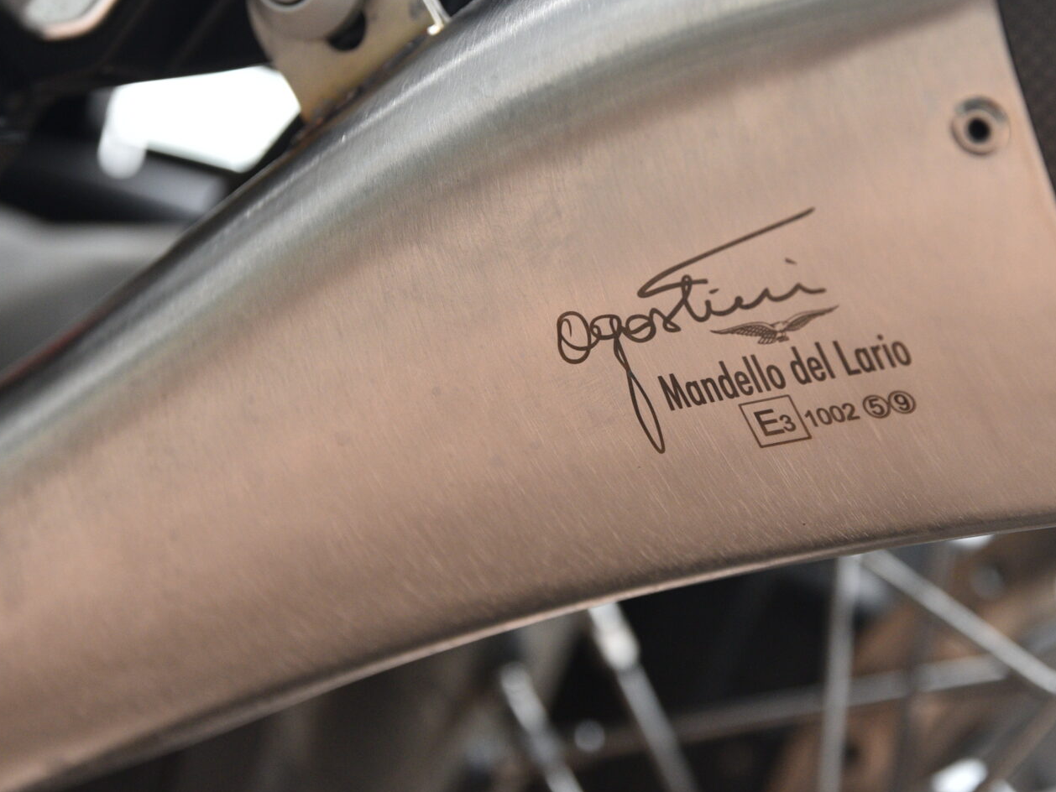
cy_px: 386
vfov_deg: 10.8
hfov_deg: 14.4
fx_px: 4180
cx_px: 686
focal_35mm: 137
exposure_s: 1/200
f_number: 3.5
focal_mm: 70
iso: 1000
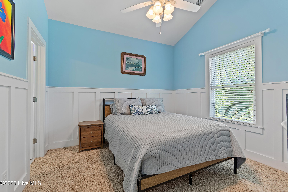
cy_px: 96
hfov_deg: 100.4
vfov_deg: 77.3
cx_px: 144
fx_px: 120
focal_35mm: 15
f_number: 4.5
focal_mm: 10
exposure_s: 1/2.5
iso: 100
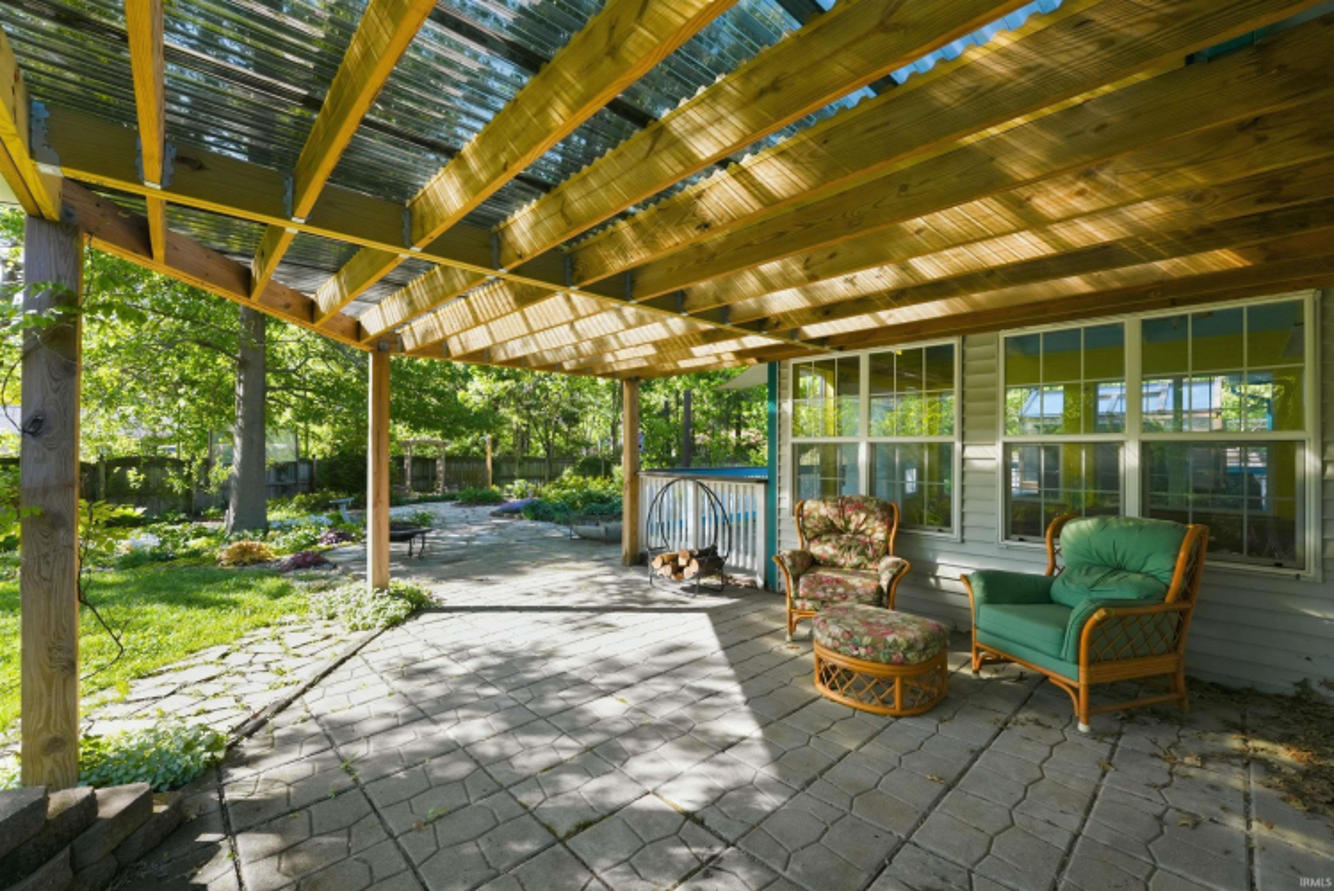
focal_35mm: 15
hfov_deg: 101.9
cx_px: 667
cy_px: 446
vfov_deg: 78.9
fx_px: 541
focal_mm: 14.6
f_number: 9
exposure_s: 1/160
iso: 640
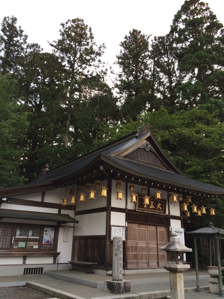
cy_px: 150
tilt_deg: +18.6
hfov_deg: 48.2
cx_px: 112
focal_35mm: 29
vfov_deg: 61.7
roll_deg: -1.8
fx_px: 250
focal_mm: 4.15
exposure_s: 1/60
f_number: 2.2
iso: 40
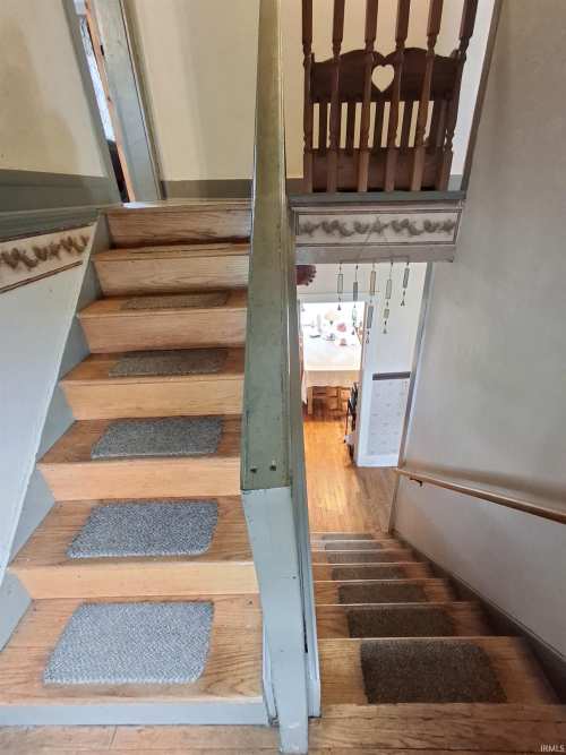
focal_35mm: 16
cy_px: 378
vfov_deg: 94.5
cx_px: 283
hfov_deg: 78.1
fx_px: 349
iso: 400
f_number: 2.2
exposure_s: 1/24
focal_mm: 1.64
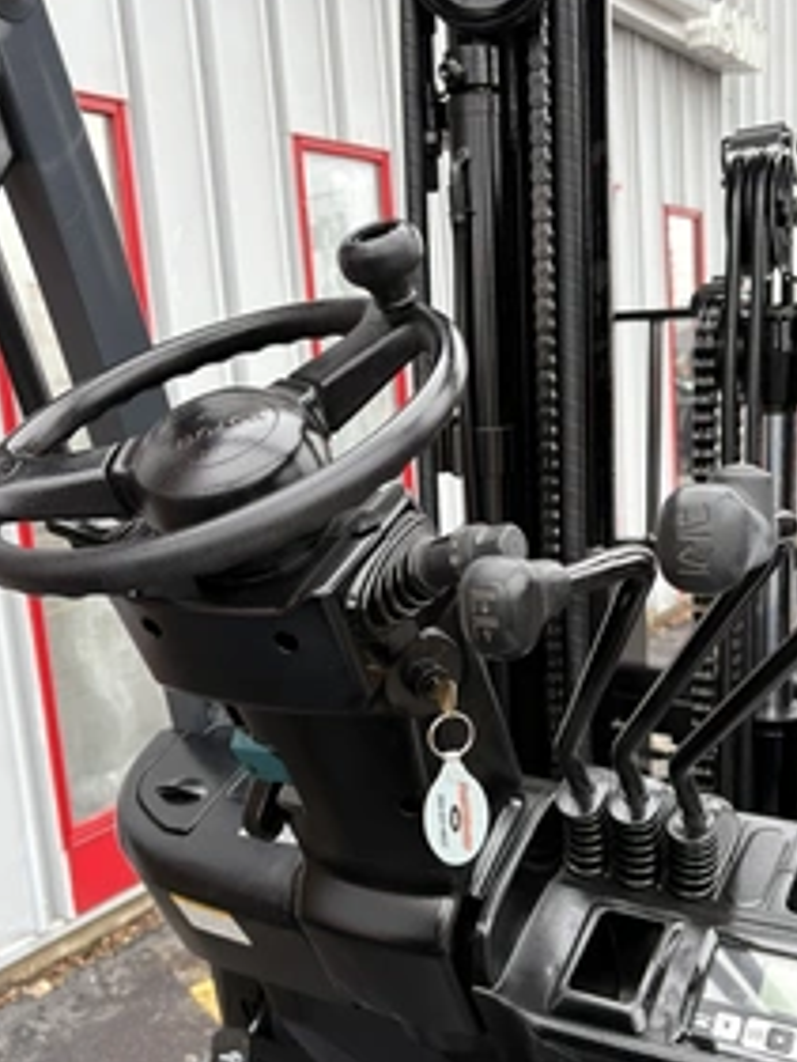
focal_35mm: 37
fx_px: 1135
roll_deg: +5.4
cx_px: 457
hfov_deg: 38.6
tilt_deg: -9.8
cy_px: 578
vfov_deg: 50.1
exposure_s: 1/122
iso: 40
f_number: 1.6
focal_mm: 5.96
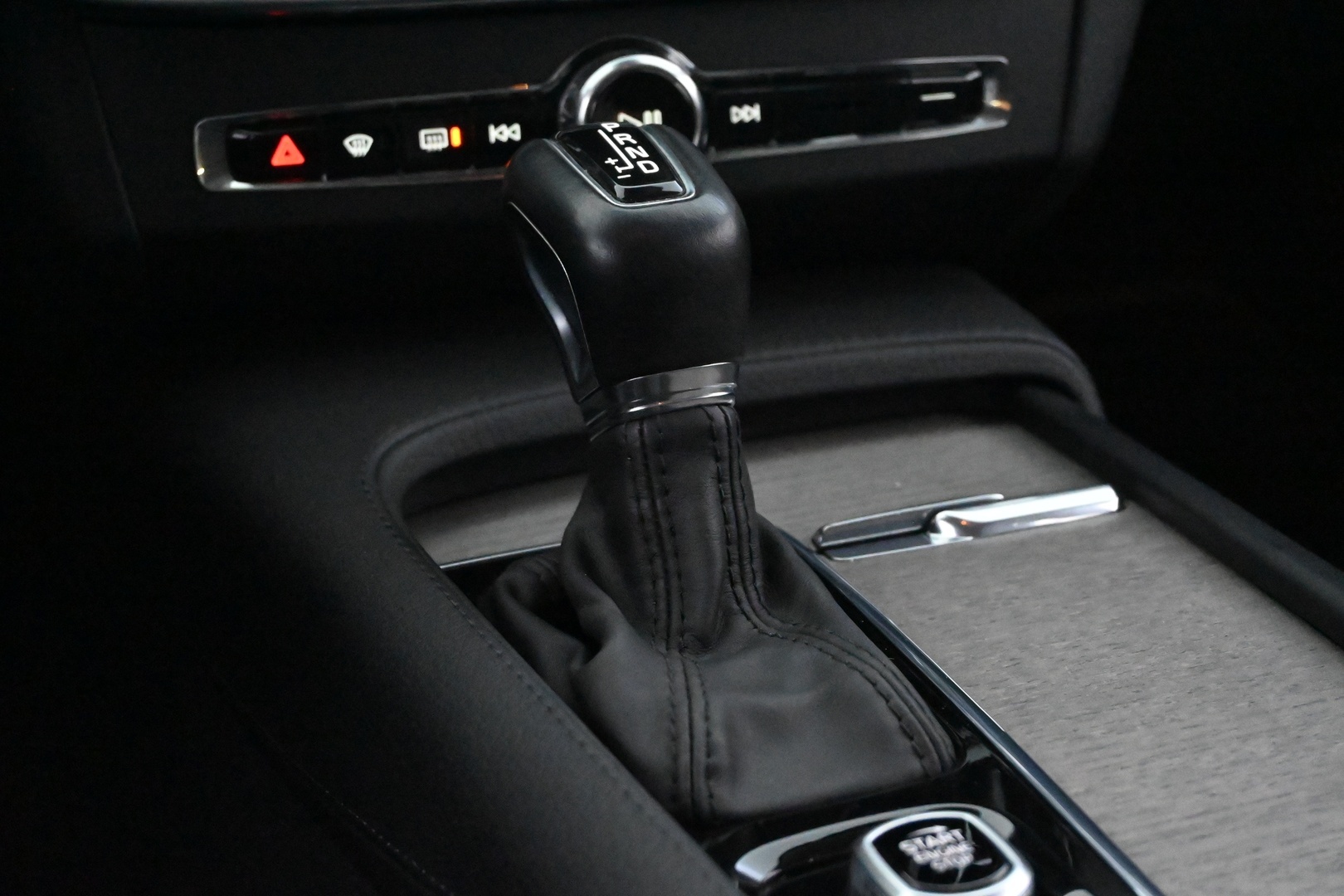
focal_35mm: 62
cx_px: 672
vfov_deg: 22.1
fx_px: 2296
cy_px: 448
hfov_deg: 32.6
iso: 20000
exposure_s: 1/60
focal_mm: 41
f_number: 5.6
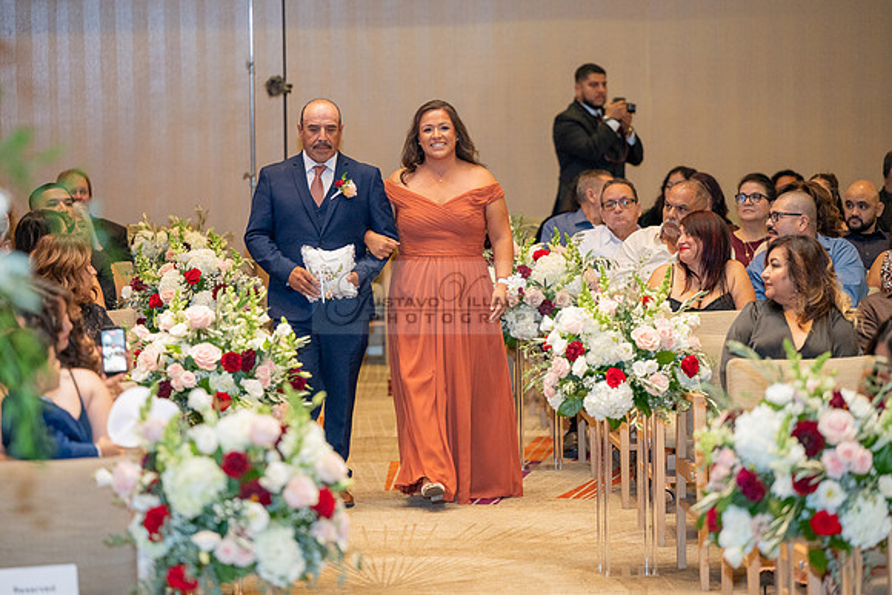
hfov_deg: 15.2
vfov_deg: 10.2
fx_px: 3346
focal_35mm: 135
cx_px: 446
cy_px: 298
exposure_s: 1/200
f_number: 2.8
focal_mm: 135
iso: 1250
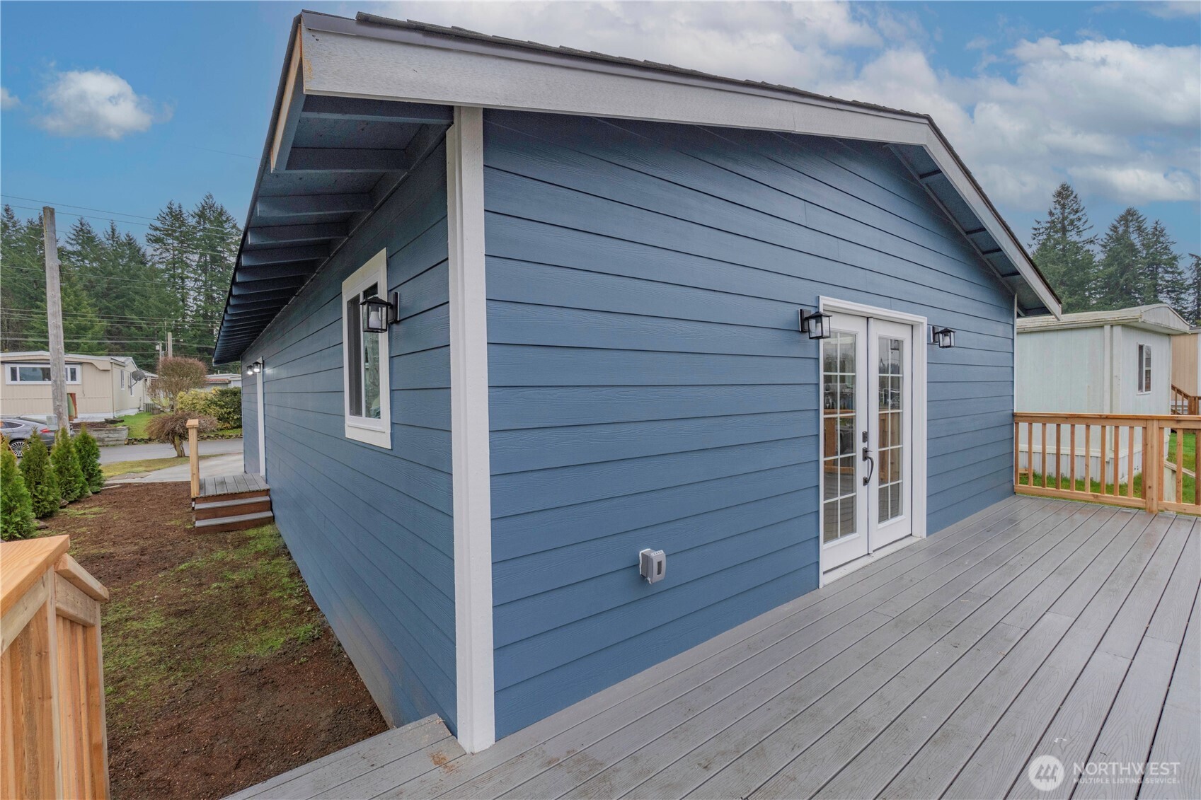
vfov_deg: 77.3
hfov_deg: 100.4
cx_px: 600
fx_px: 500
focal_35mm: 15
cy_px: 400
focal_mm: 10
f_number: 9
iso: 400
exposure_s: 1/160
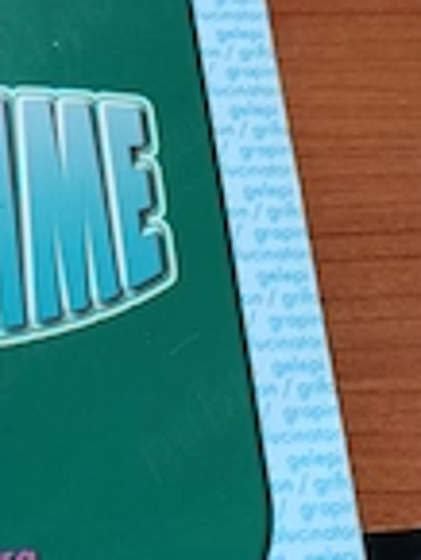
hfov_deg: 20.2
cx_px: -147
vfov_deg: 29.0
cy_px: 147
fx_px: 1069
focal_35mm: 66
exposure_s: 1/50
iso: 1286
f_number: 1.7
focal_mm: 5.24
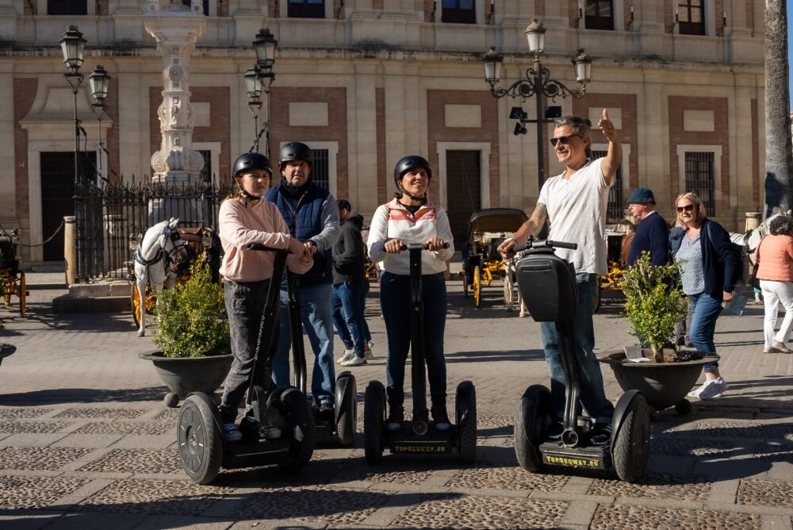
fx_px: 793
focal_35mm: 36
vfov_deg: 36.9
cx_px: 396
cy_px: 265
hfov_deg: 53.1
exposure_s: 1/8000
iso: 320
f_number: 3.2
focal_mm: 24
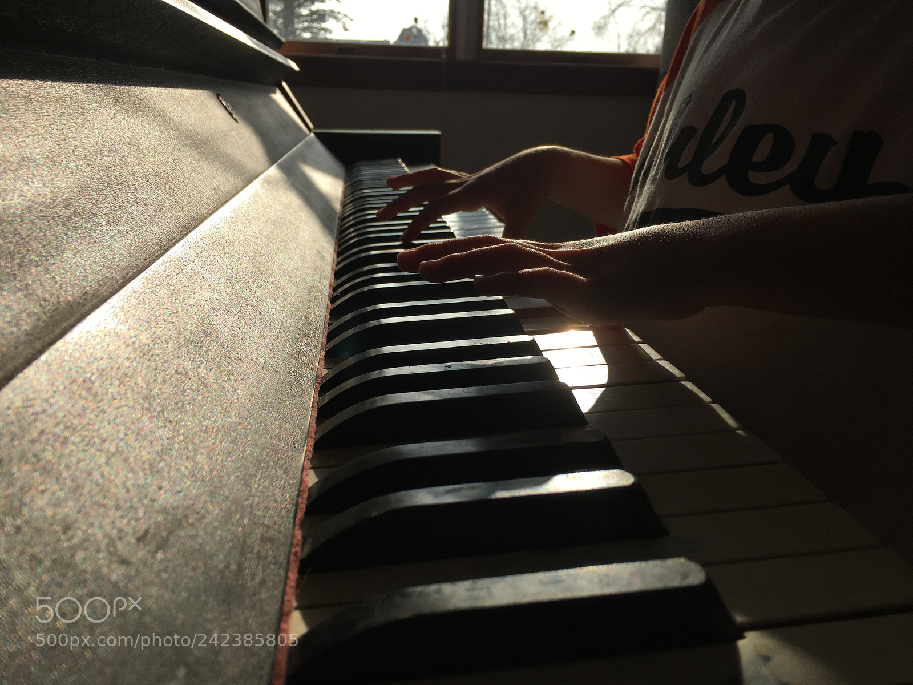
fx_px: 765
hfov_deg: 61.7
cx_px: 456
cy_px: 342
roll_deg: -2.6
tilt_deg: -18.8
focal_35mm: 29
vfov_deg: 48.2
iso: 25
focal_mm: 4.15
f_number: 2.2
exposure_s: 1/1054
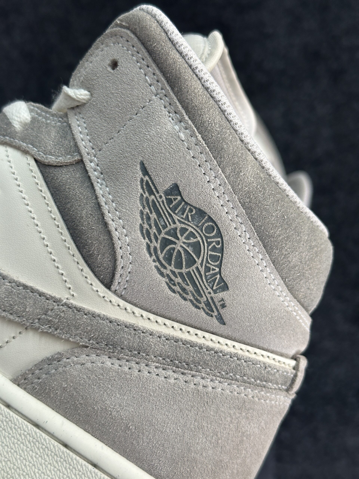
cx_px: 180
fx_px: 664
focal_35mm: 48
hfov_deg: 30.3
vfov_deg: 39.7
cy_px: 240
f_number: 1.78
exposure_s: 1/50
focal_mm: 6.86
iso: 80
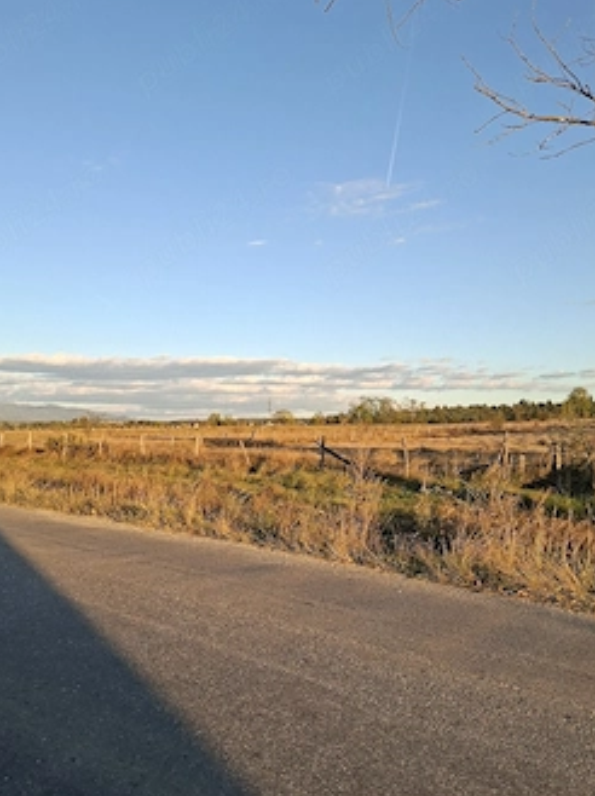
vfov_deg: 63.3
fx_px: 643
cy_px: 440
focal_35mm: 28
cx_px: 261
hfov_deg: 49.5
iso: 50
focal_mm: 5.54
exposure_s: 1/556
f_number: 1.8
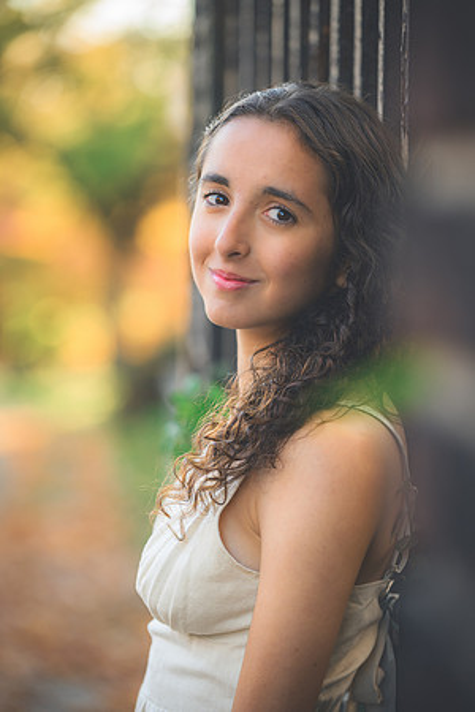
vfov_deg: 15.2
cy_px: 356
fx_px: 2672
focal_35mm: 135
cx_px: 238
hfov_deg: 10.2
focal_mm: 135
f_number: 2.8
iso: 360
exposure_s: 1/250
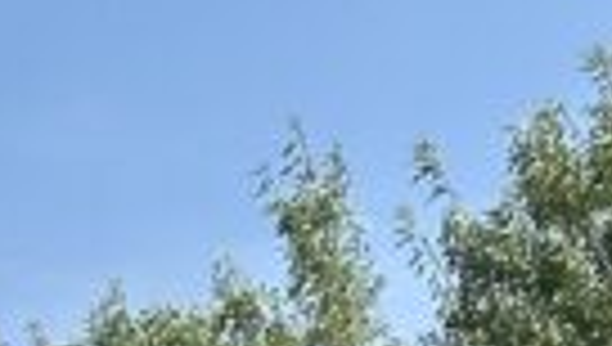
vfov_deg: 4.0
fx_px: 4795
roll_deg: -0.5
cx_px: -954
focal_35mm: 295
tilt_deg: +5.1
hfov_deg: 6.8
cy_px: 1209
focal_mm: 6.86
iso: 64
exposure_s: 1/3155
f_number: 1.78
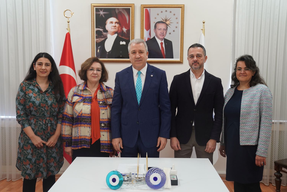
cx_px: 144
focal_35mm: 37
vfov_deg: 35.9
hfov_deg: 51.9
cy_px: 96
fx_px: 295
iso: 1250
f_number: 3.2
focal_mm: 37
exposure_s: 1/125
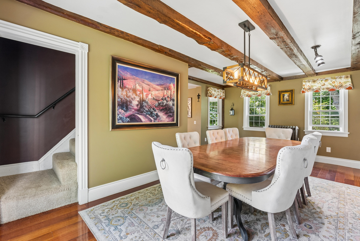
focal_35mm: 16
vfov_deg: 73.8
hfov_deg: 96.7
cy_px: 120
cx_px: 180
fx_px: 160
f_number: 7.1
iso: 640
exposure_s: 1/15
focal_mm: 16
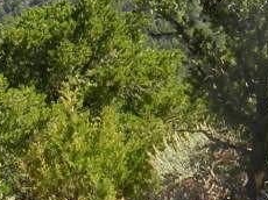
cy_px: 49
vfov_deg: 3.7
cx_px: 97
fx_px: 3125
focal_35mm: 404
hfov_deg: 4.9
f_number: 5.1
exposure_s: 1/40
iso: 160
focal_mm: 25.7
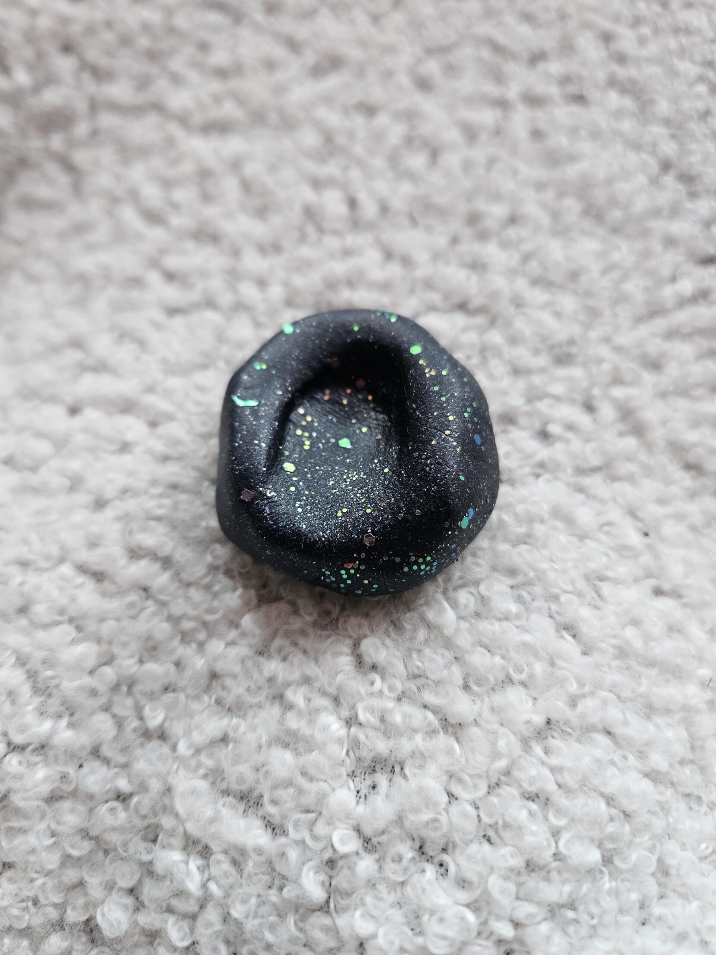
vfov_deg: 73.9
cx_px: 358
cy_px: 478
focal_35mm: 23
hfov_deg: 58.9
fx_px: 634
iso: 400
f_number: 1.8
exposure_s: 1/120
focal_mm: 5.4
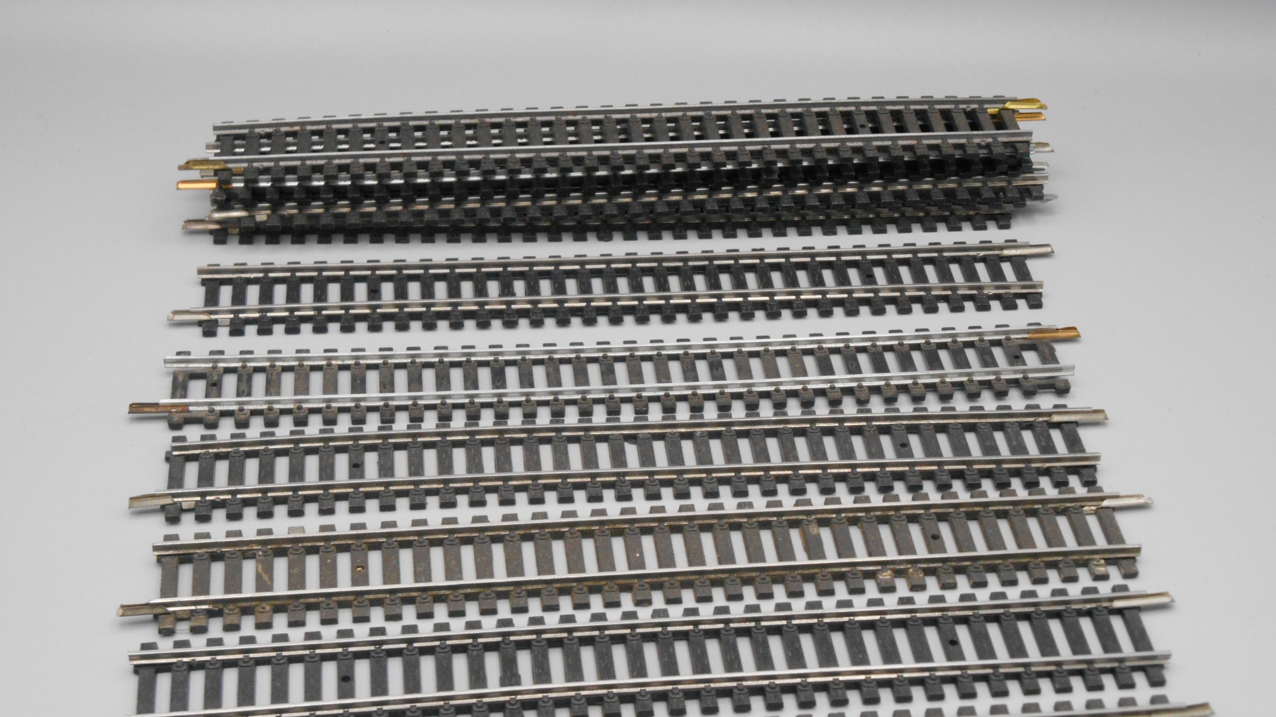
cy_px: 466
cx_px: 633
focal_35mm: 67
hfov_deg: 31.4
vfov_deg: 17.9
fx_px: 2267
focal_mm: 10.9
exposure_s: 1/250
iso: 400
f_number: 4.4
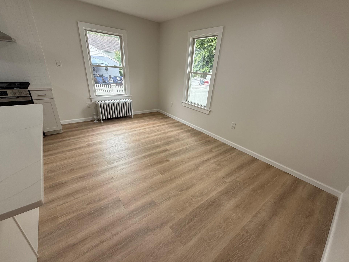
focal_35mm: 15
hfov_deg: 98.2
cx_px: 174
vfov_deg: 81.7
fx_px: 151
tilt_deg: -25.0
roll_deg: -4.1
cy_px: 138
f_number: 2.2
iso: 100
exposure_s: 1/99
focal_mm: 2.22
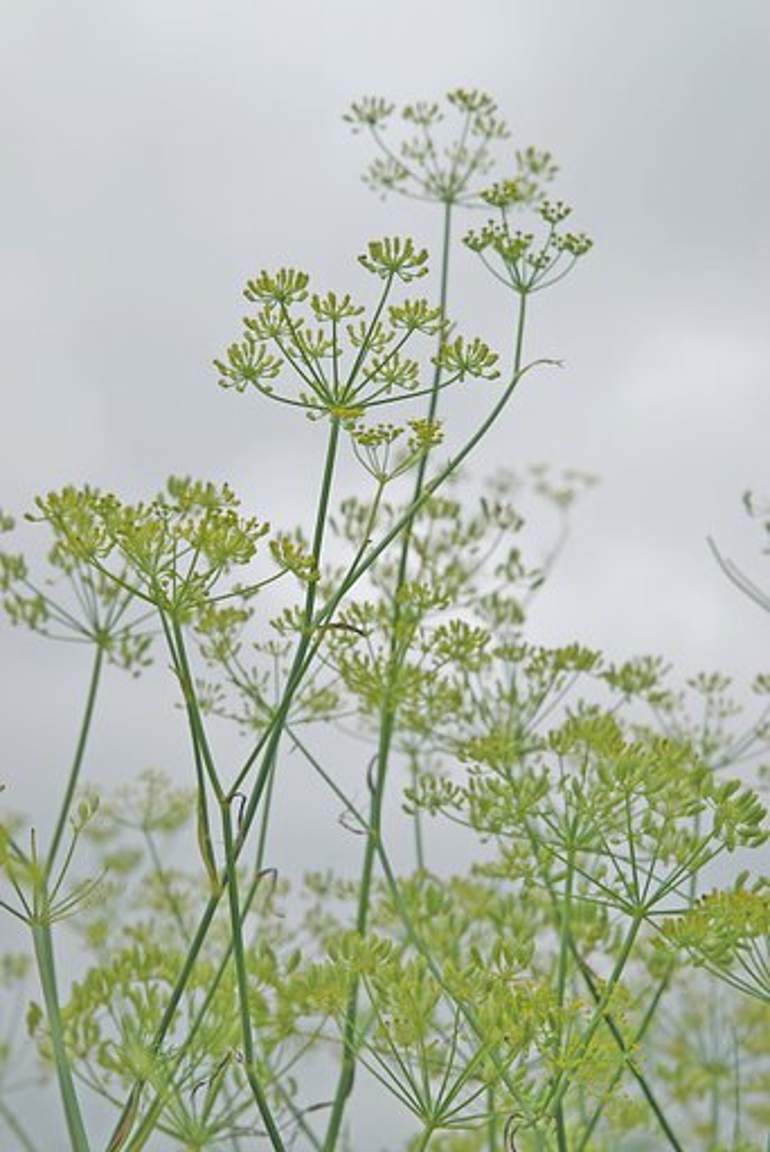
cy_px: 576
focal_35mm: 112
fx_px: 3604
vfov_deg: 18.2
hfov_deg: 12.2
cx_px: 385
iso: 200
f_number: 7.1
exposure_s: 1/400
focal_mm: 75
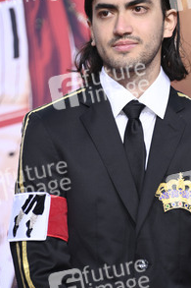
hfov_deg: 4.4
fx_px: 2502
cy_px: 136
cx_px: 127
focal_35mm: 314
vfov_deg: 6.6
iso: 400
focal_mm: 230
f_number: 5.6
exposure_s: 1/250
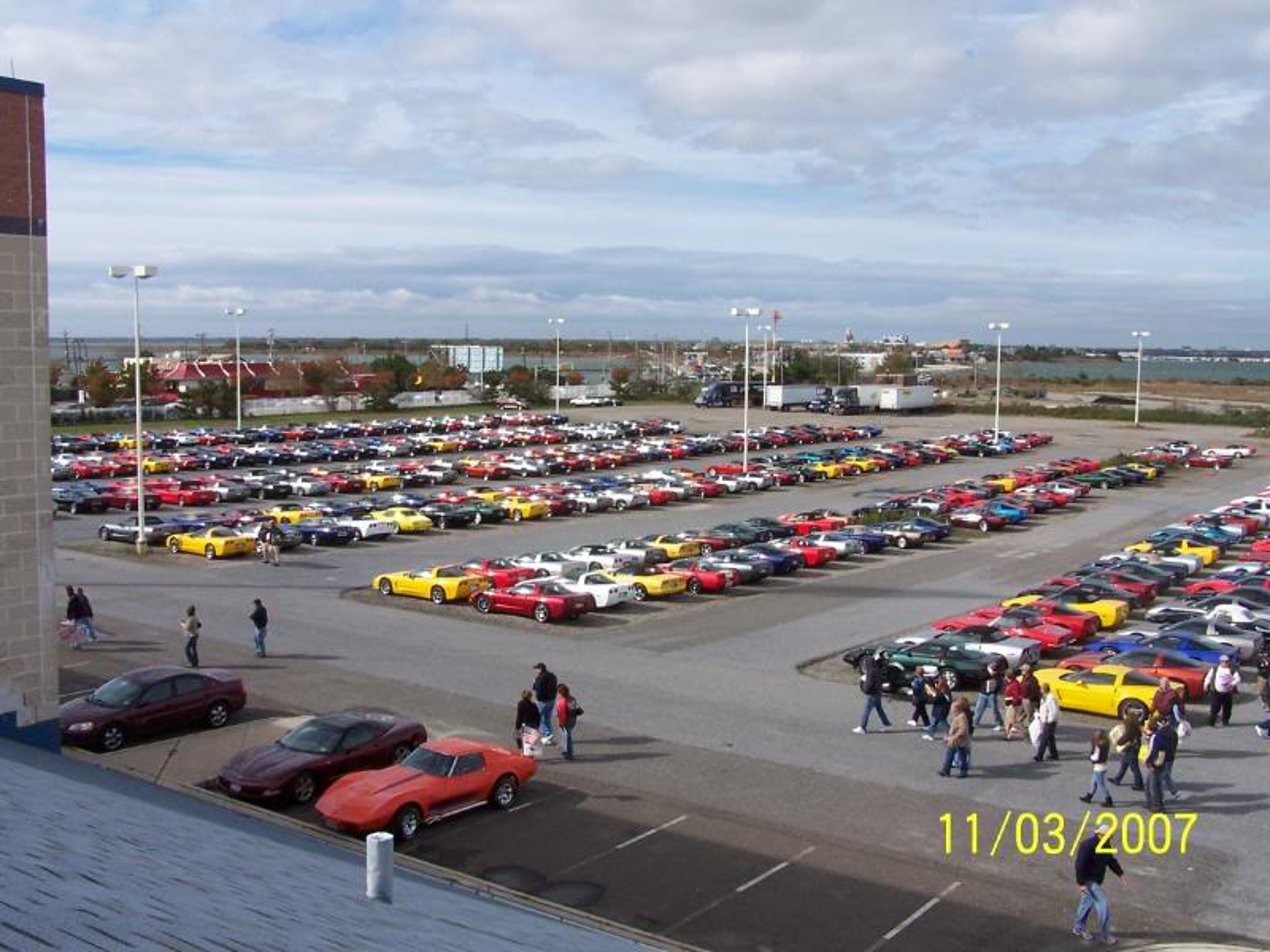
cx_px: 635
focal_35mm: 38
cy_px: 476
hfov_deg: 49.0
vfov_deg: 37.7
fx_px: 1394
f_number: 5.6
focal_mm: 6.3
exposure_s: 1/500
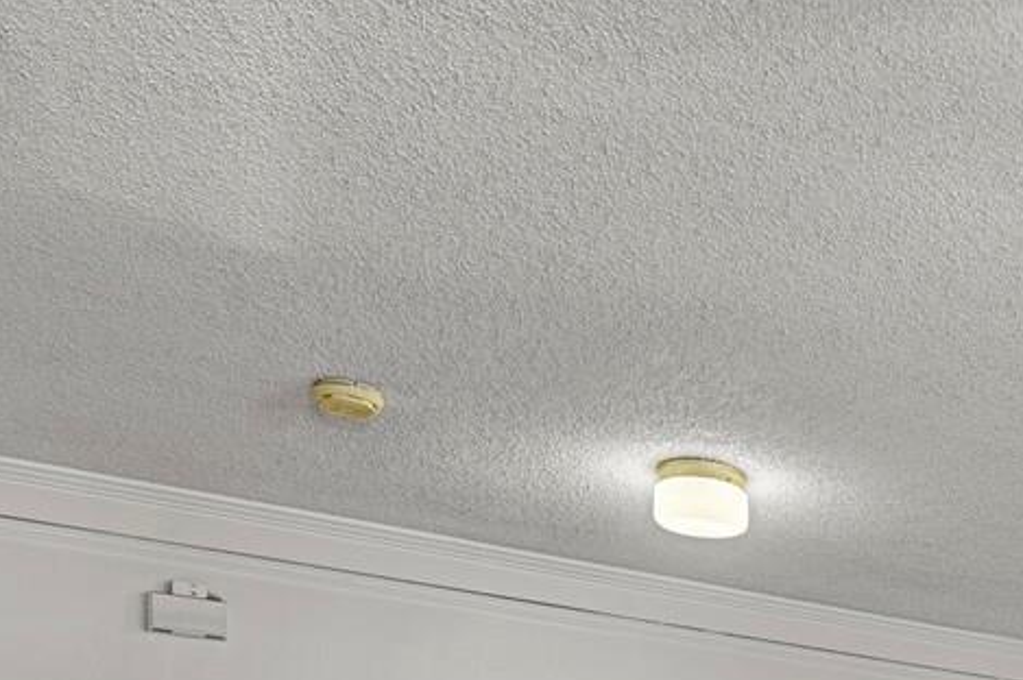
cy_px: 1072
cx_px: 1308
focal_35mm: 58
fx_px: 1647
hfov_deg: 28.6
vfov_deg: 19.7
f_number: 8
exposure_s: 1.6
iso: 250
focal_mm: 17
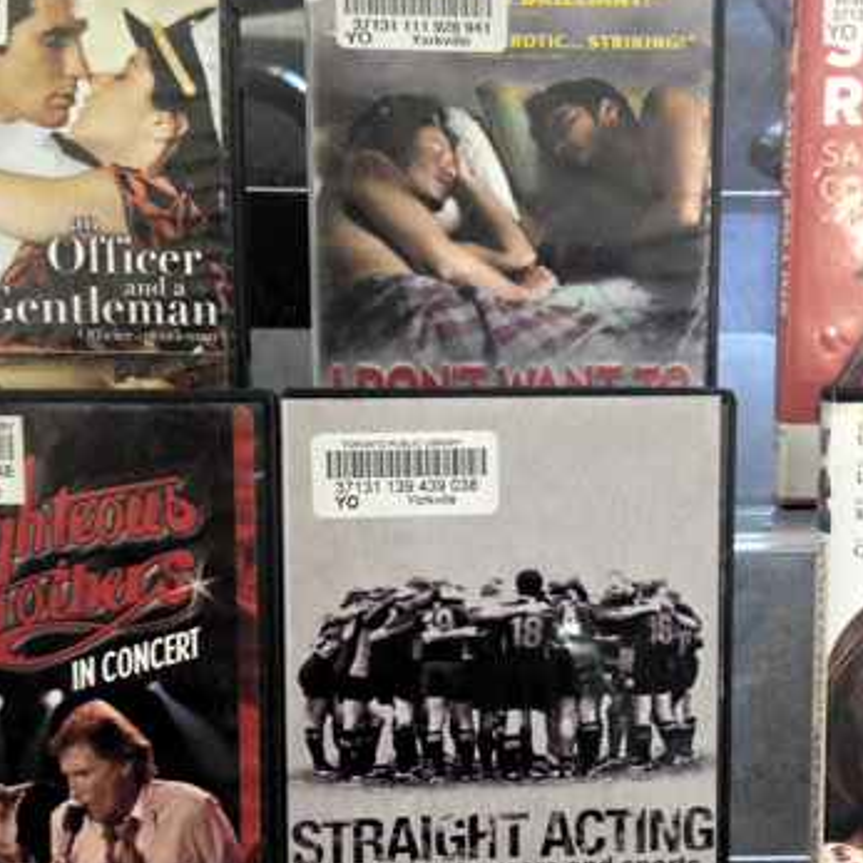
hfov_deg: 29.5
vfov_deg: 29.5
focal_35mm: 58
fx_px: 1636
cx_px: 525
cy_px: 495
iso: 160
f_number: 2.4
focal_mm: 4.28
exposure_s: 1/20
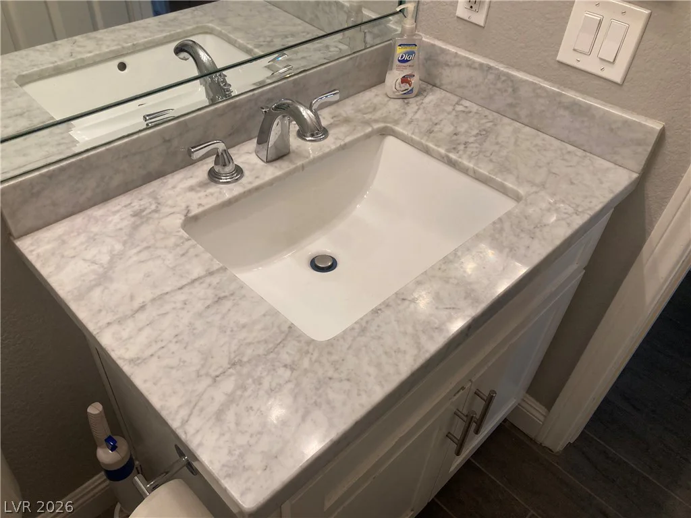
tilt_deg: -42.3
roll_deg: -2.6
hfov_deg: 63.4
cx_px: 346
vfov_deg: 49.7
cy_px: 259
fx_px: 559
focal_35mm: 28
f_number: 1.8
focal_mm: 3.99
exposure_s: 1/60
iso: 80
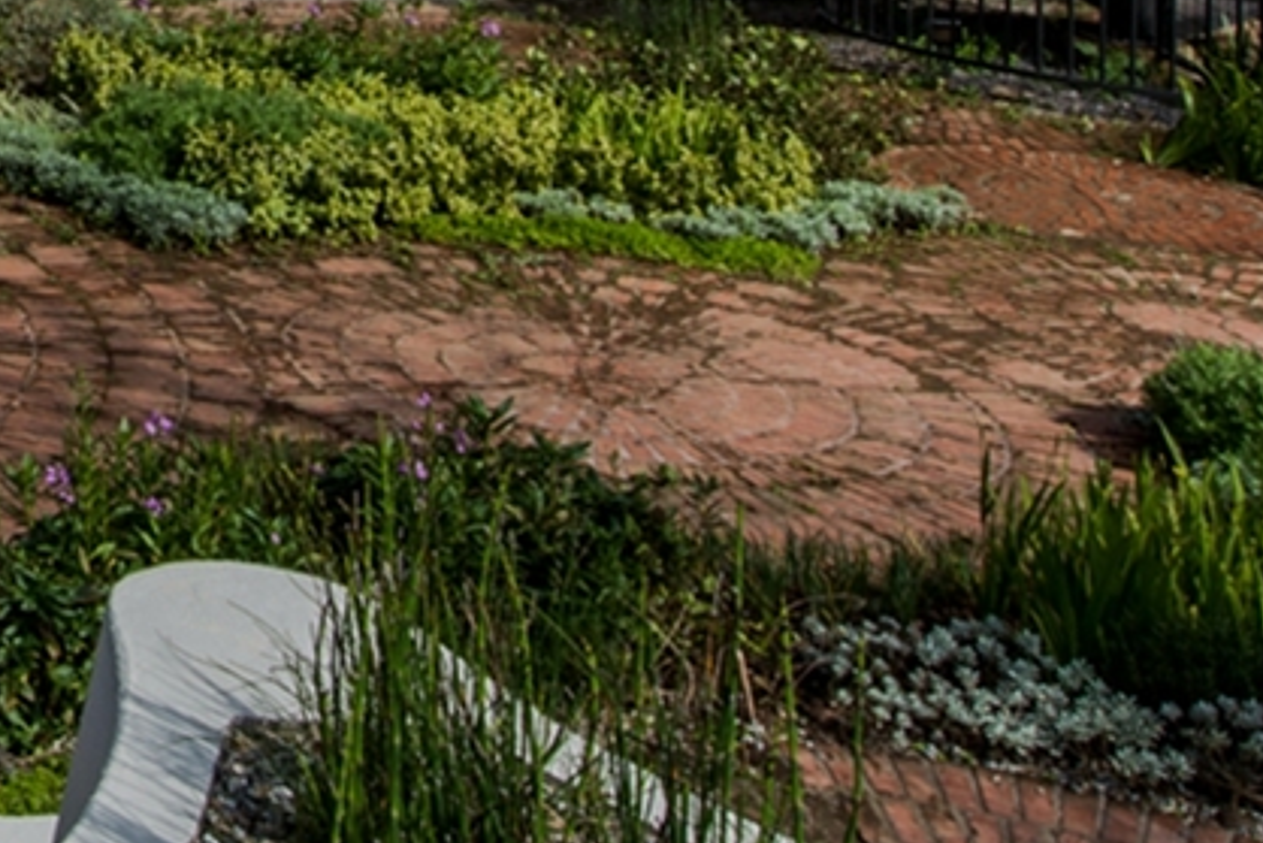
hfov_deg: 23.4
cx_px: -683
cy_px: -485
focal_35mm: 67
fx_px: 2351
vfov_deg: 17.8
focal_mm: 14
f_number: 18
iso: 50
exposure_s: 1/40
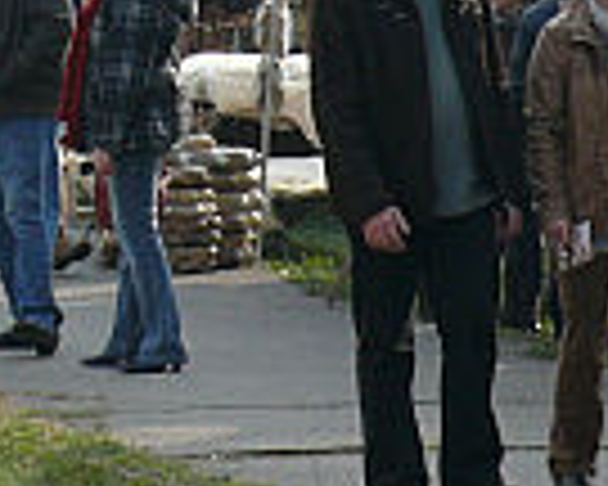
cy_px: -180
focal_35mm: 261
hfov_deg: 7.3
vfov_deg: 5.9
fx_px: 4697
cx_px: 815
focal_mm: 11.7
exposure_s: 1/250
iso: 100
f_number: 5.6
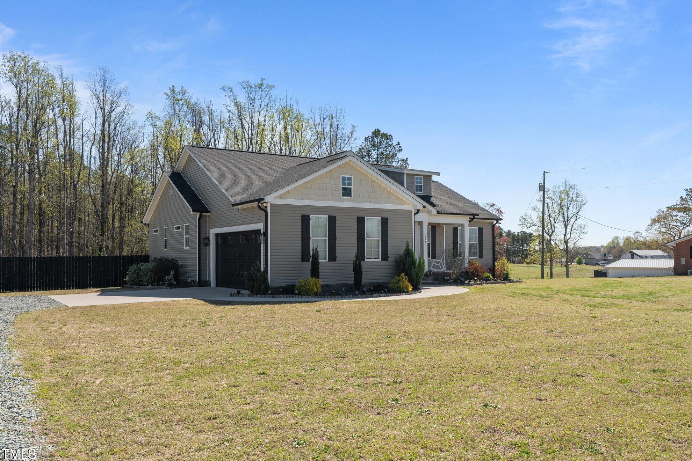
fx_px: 577
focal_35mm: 30
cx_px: 357
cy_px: 237
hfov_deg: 61.9
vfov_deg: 43.6
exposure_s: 1/640
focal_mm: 29
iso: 250
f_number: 8
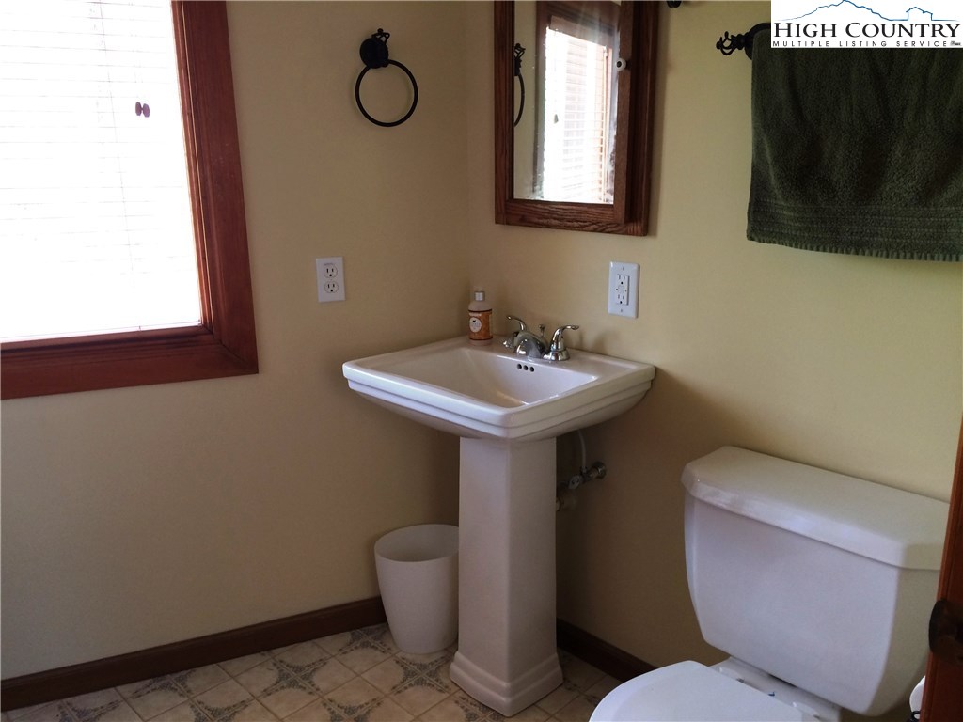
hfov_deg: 61.7
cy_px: 361
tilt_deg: -17.2
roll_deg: -0.5
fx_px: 807
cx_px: 482
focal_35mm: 29
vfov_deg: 48.2
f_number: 2.2
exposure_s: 1/30
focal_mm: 4.15
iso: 64
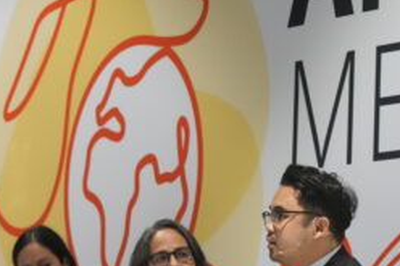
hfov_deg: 9.5
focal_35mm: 217
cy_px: 124
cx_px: 352
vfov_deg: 6.3
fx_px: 2409
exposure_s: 1/250
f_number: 2.8
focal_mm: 70
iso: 8000
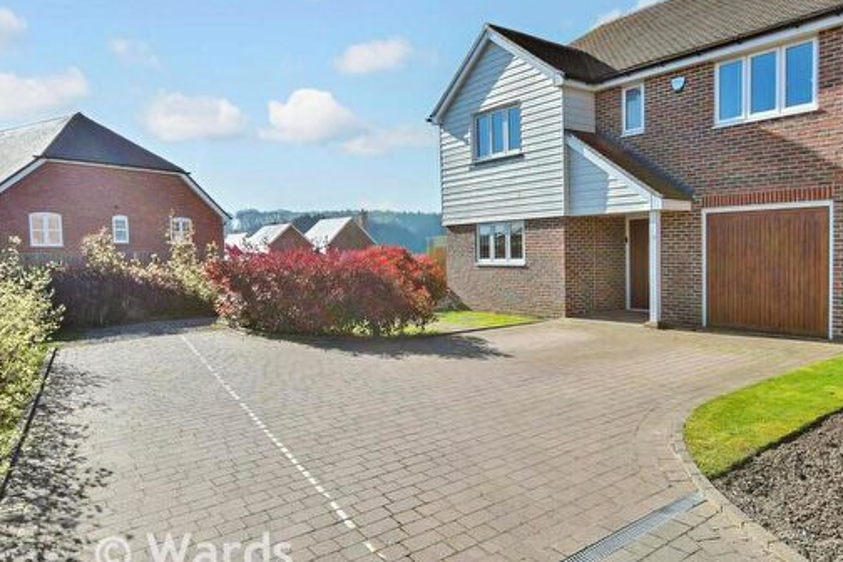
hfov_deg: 71.2
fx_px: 585
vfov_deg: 51.3
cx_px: 475
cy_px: 285
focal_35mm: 25
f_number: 9
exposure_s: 1/320
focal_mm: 12
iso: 500
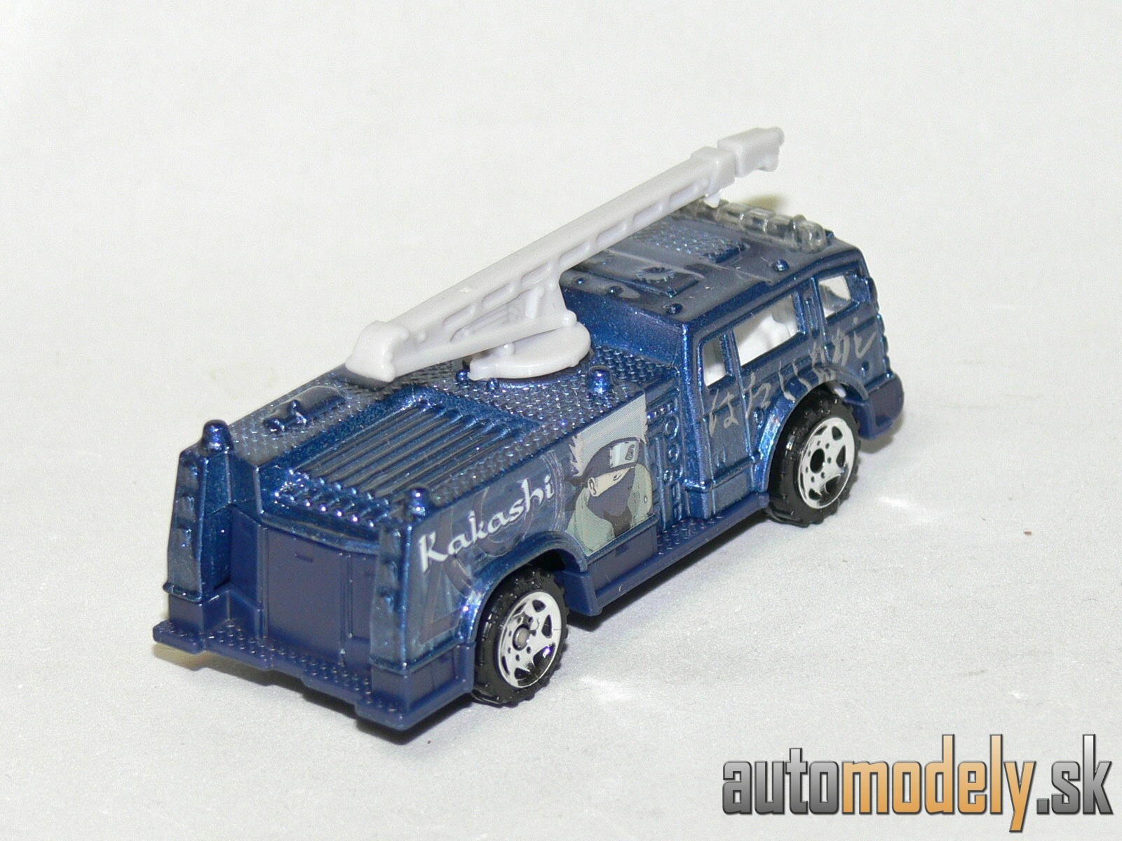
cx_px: 561
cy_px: 420
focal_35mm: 151
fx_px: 4894
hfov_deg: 13.1
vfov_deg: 9.8
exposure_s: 1/30
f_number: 3.2
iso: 100
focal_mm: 20.1
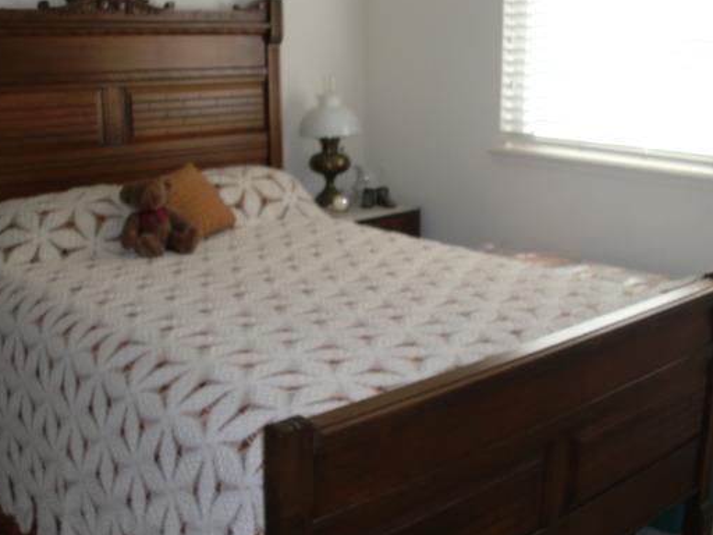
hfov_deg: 42.0
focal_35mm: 45
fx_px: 927
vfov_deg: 32.2
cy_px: 259
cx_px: 402
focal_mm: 6.3
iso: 64
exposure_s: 1/80
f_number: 2.8
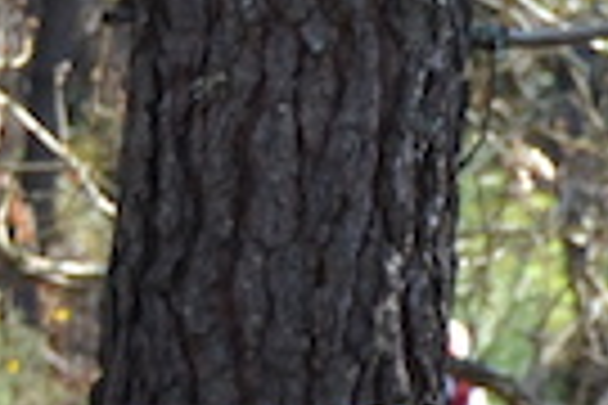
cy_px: 1316
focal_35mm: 568
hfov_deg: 3.6
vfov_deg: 2.4
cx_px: -667
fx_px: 9592
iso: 720
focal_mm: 50
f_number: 5.6
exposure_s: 1/500
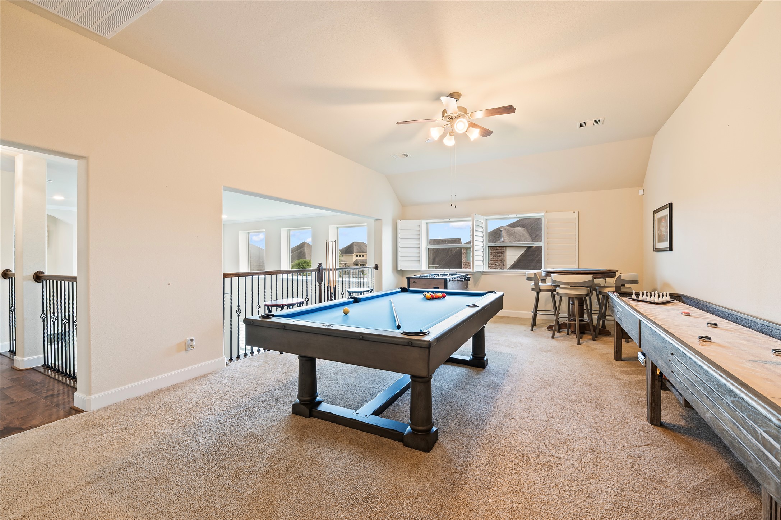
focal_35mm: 15
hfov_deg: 100.4
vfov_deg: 77.2
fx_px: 325
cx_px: 390
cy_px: 260
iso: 125
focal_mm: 15
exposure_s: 1/3
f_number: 6.3
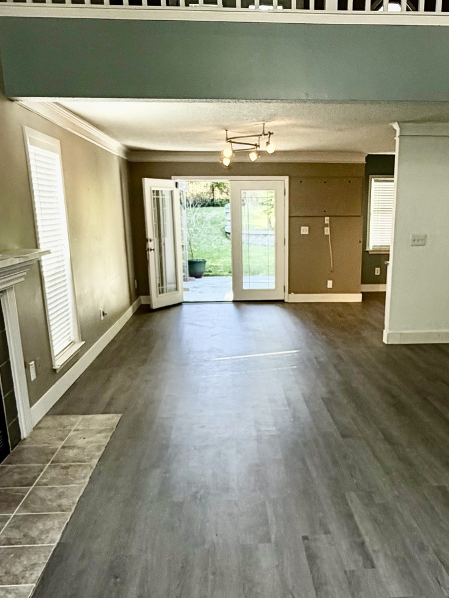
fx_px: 571
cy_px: 379
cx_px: 268
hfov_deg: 42.8
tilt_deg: -15.5
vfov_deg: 54.6
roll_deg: +0.9
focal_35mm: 33
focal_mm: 2.22
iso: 125
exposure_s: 1/120
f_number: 2.2
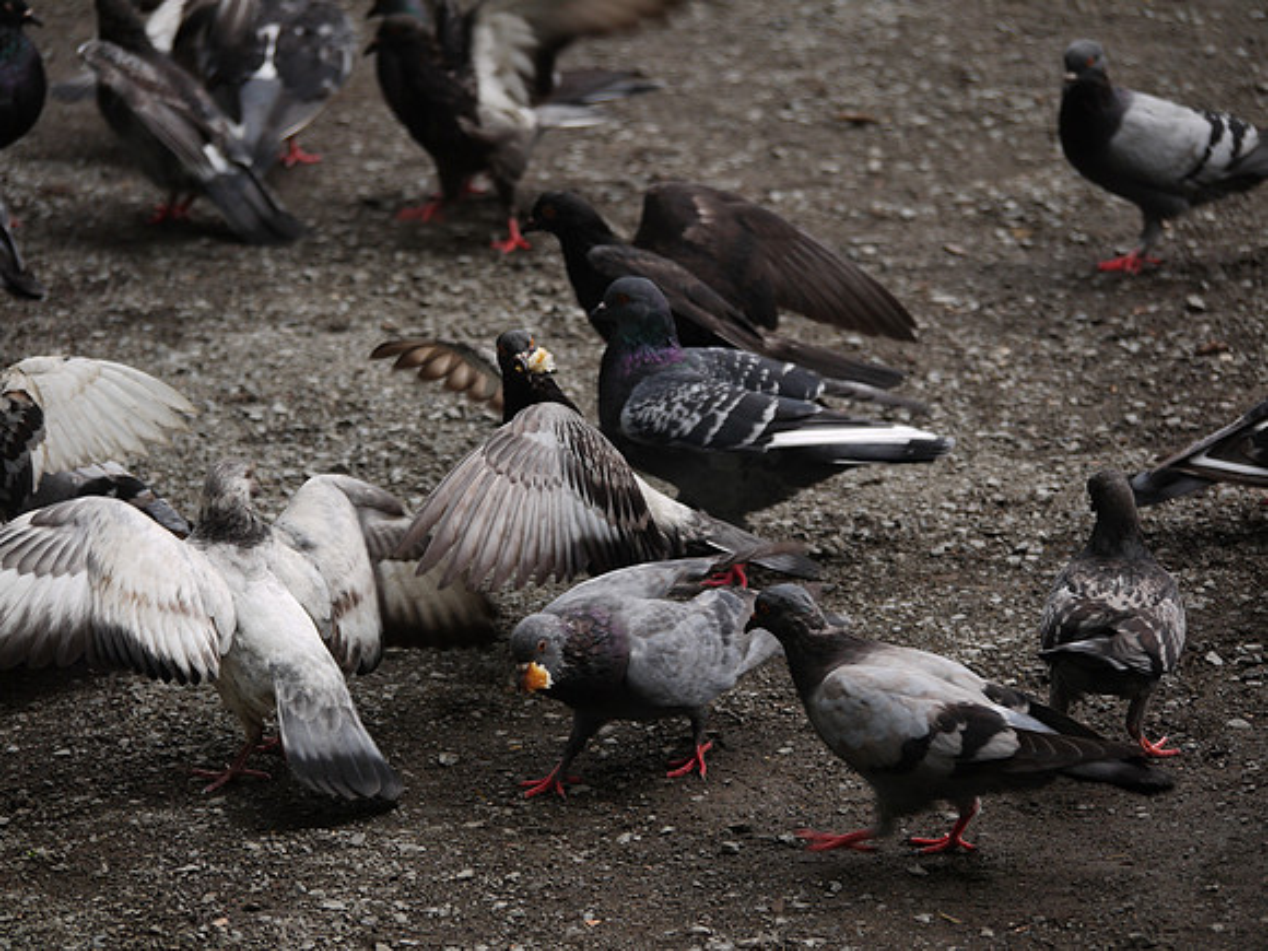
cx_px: 634
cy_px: 476
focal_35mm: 200
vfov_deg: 7.4
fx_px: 7326
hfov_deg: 9.9
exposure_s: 1/200
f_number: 4
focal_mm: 100
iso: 100
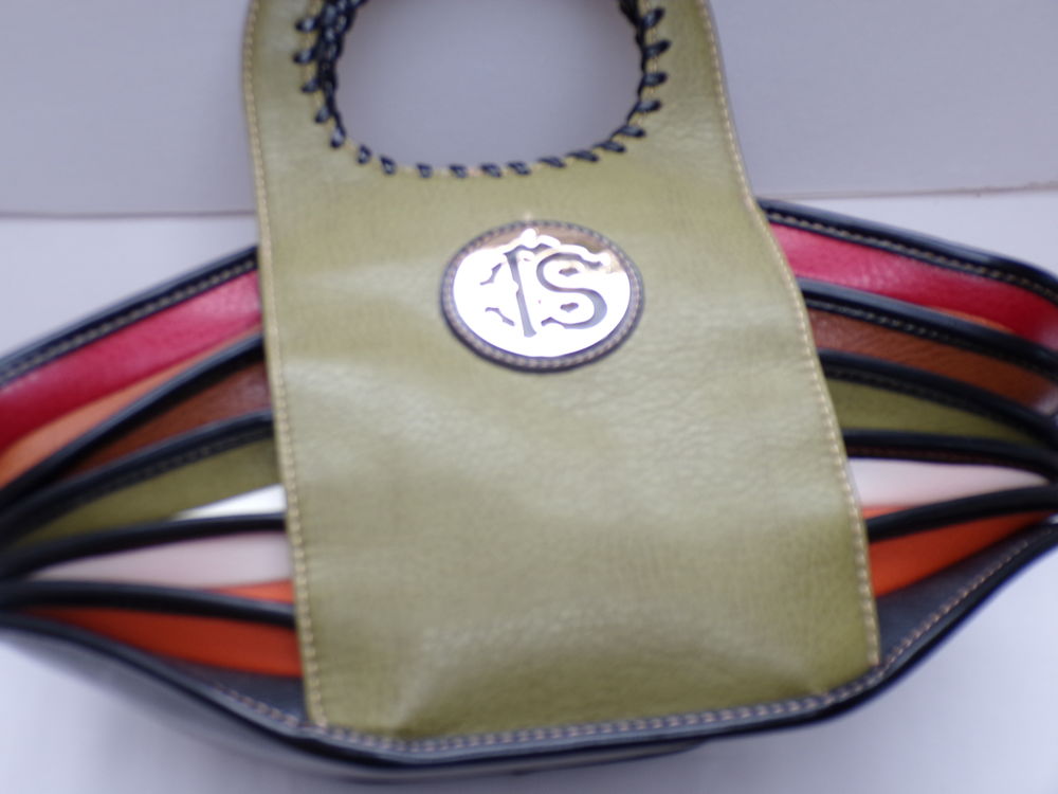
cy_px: 397
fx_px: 1712
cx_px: 529
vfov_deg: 26.1
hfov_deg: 34.3
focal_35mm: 56
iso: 100
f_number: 3.7
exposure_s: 1/50
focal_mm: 10.1
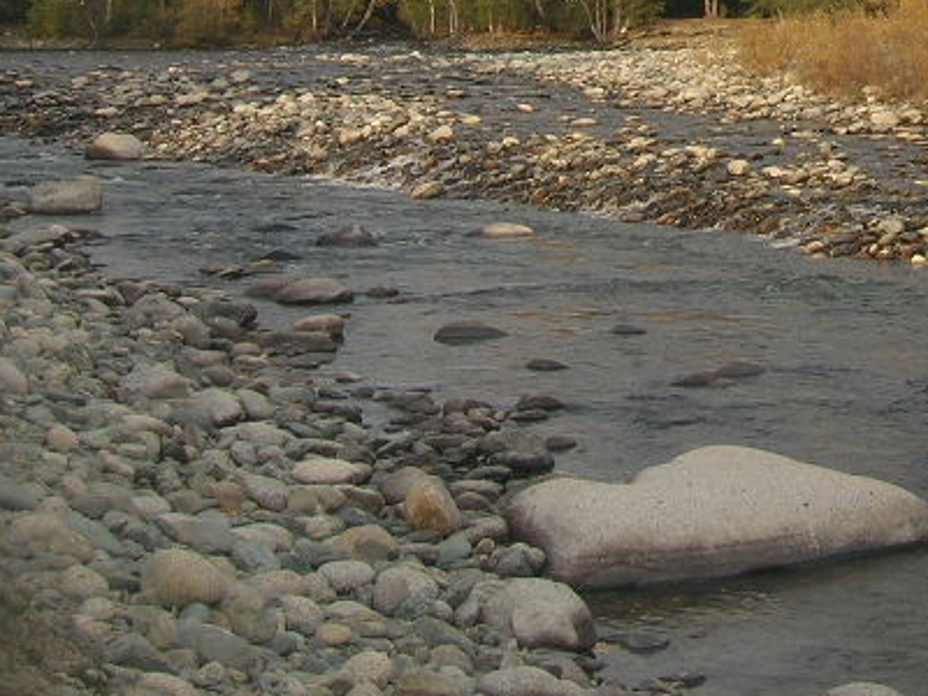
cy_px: -123
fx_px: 2332
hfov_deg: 22.2
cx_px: 759
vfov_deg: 16.3
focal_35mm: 87
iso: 50
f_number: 4.9
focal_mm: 5.7
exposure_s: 1/87
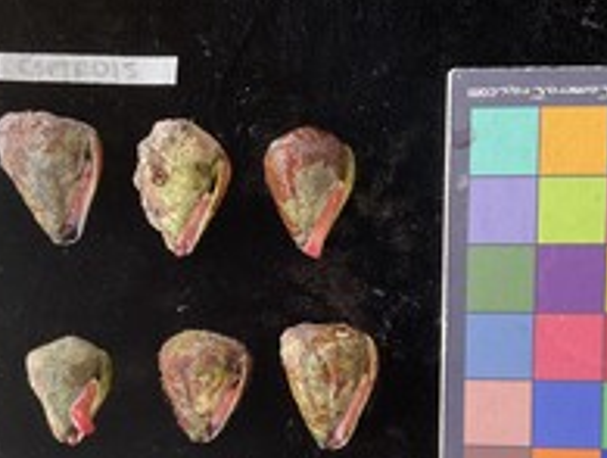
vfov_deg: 27.7
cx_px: 299
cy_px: 341
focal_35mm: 52
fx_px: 914
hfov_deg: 36.8
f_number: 1.8
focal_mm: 3
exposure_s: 1/120
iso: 64
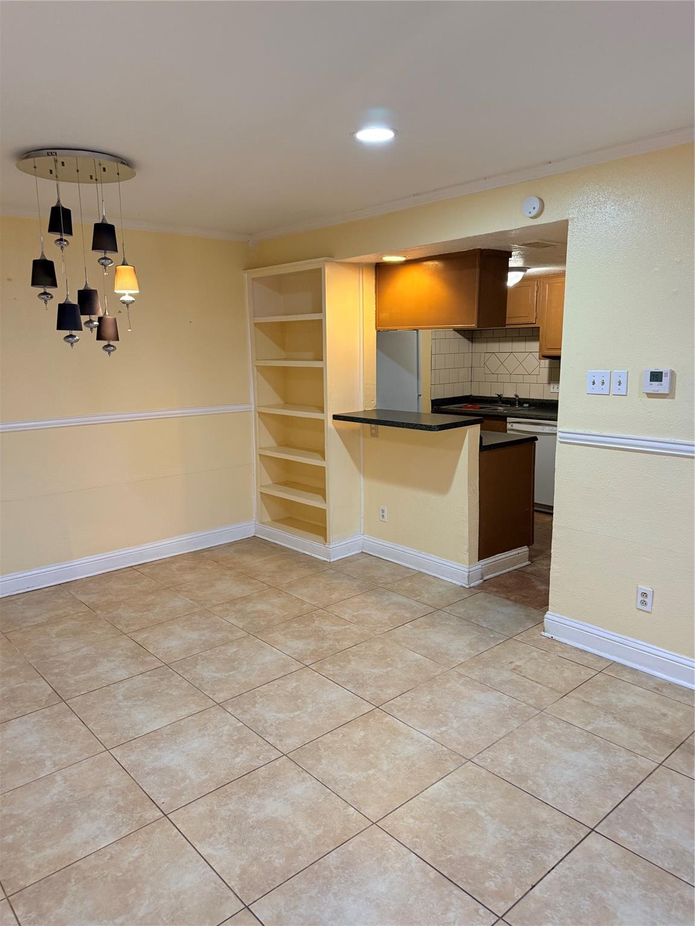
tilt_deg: -9.7
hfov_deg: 56.8
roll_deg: -0.3
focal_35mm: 24
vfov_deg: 71.6
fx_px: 642
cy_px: 463
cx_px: 348
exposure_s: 1/60
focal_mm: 6.76
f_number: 1.78
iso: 250
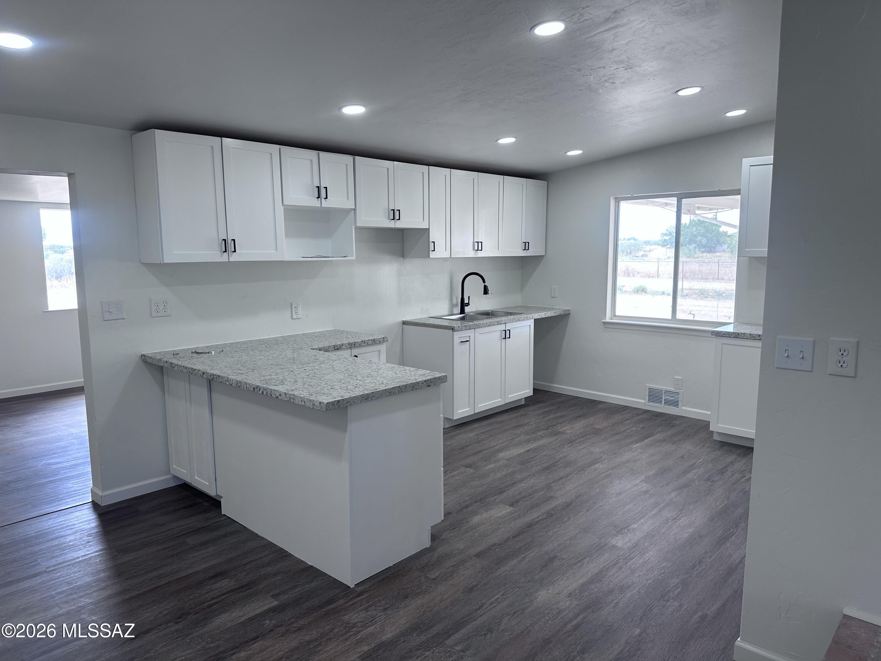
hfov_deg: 71.6
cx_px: 440
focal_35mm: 24
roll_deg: +0.2
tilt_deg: -7.9
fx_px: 611
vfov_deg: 56.8
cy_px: 330
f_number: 1.78
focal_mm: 6.86
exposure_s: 1/161
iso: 80
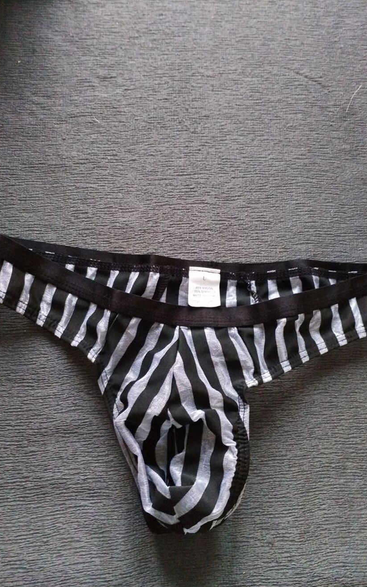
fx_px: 496
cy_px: 295
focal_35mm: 31
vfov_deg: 61.2
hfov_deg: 40.6
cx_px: 187
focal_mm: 4.75
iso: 1665
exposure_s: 1/25
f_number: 1.8
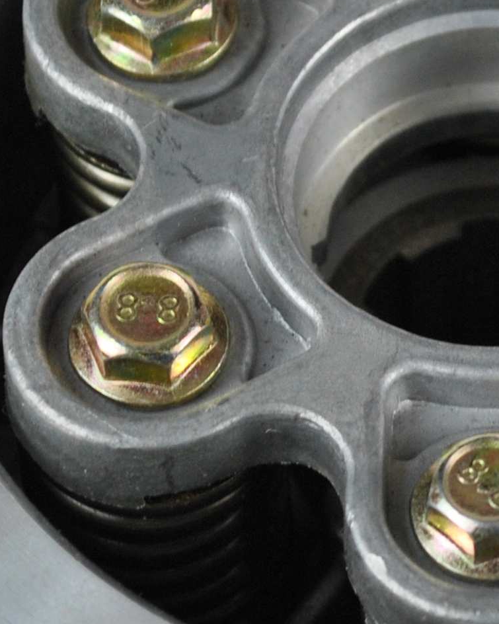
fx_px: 5447
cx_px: 492
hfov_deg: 5.2
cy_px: 354
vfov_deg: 6.6
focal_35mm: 295
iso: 200
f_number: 6.3
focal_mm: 52
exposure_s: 1/25
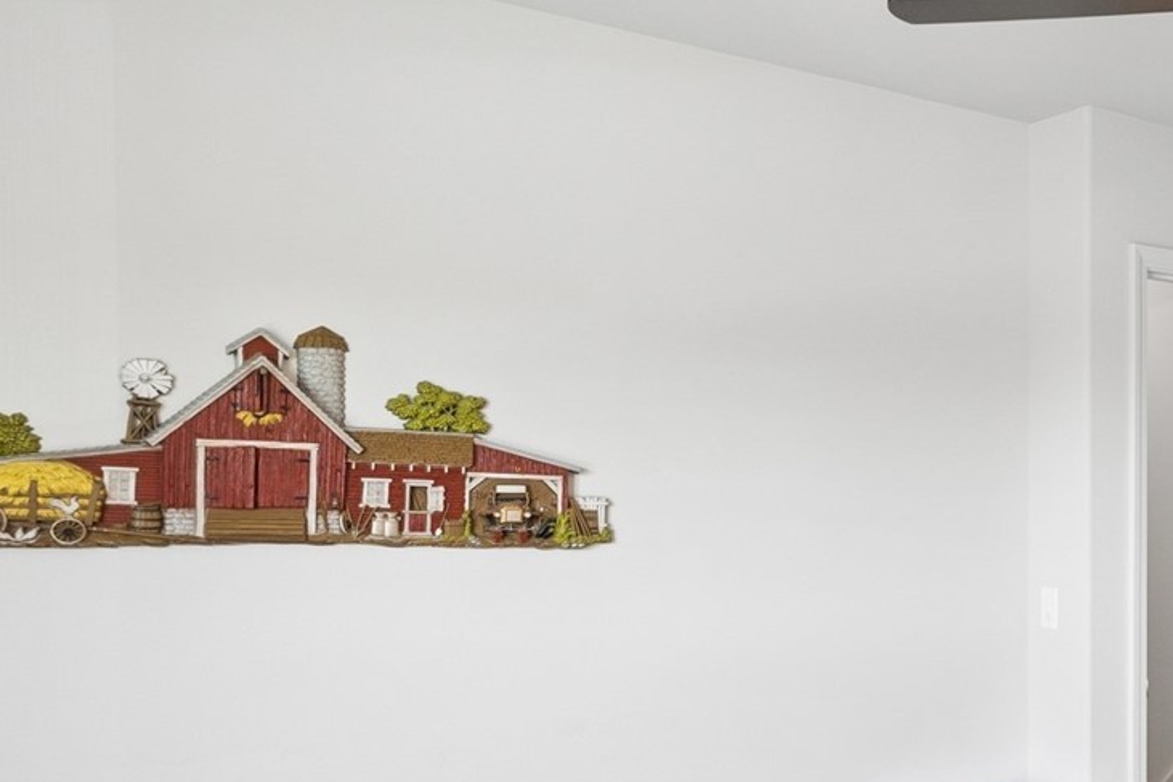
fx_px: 1325
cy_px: 521
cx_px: 1229
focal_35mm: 41
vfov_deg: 32.6
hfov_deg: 40.4
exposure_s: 1/250
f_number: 2.8
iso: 400
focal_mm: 14.6
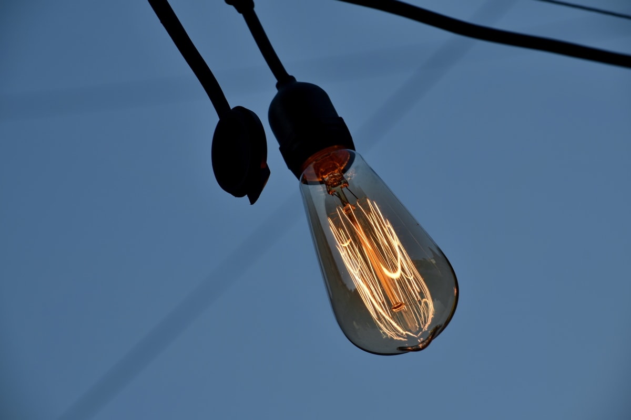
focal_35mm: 165
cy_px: 210
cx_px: 316
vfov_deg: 8.3
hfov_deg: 12.5
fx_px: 2892
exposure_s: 1/250
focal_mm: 110
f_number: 10
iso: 100
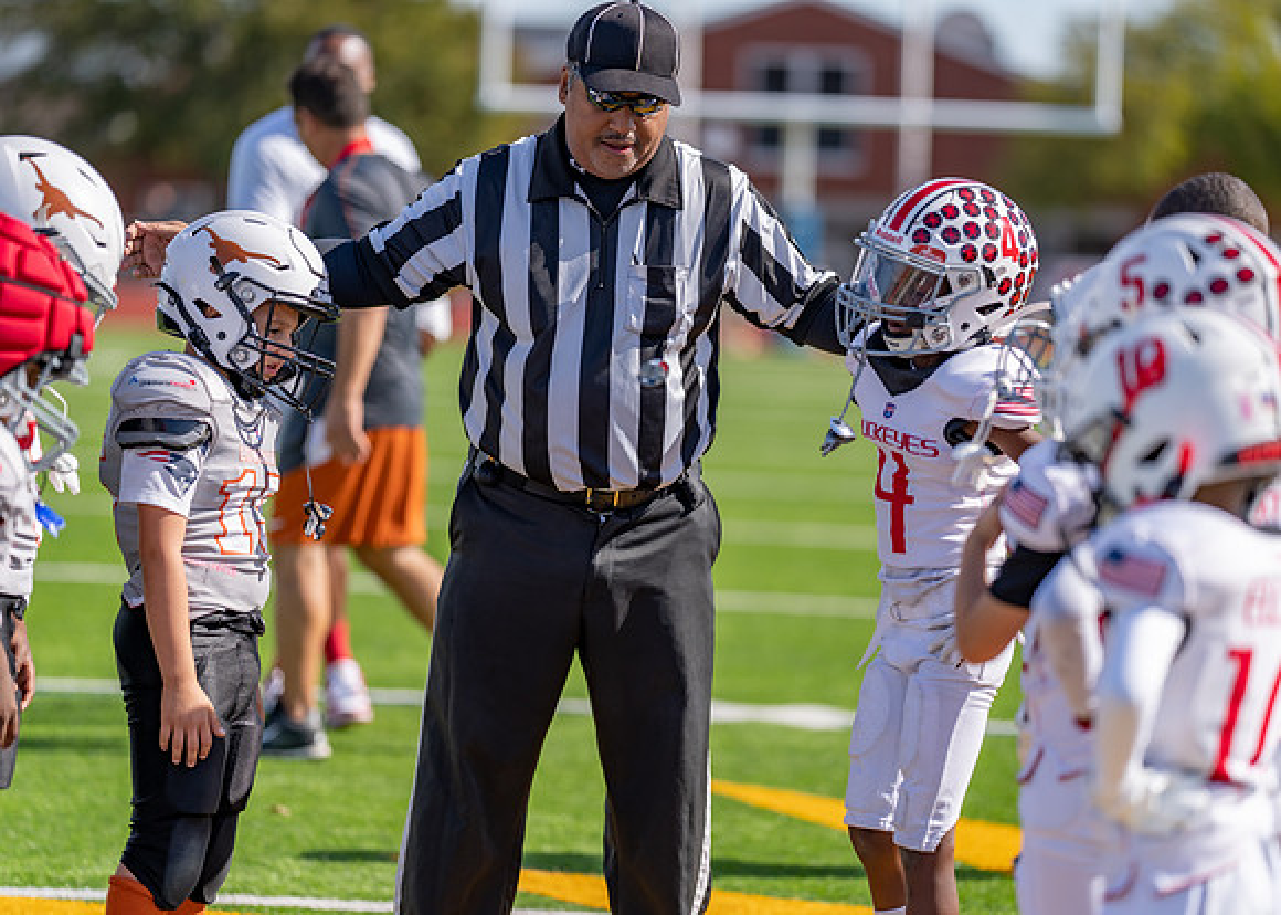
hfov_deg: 14.2
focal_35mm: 141
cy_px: 458
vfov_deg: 10.2
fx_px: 5145
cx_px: 640
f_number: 1.8
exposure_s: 1/4000
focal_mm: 135
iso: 100
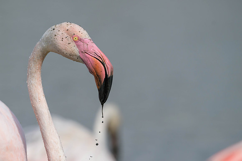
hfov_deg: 4.0
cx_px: 99
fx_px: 3440
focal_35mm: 512
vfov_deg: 2.7
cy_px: 96
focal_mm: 400
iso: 560
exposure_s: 1/8000
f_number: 5
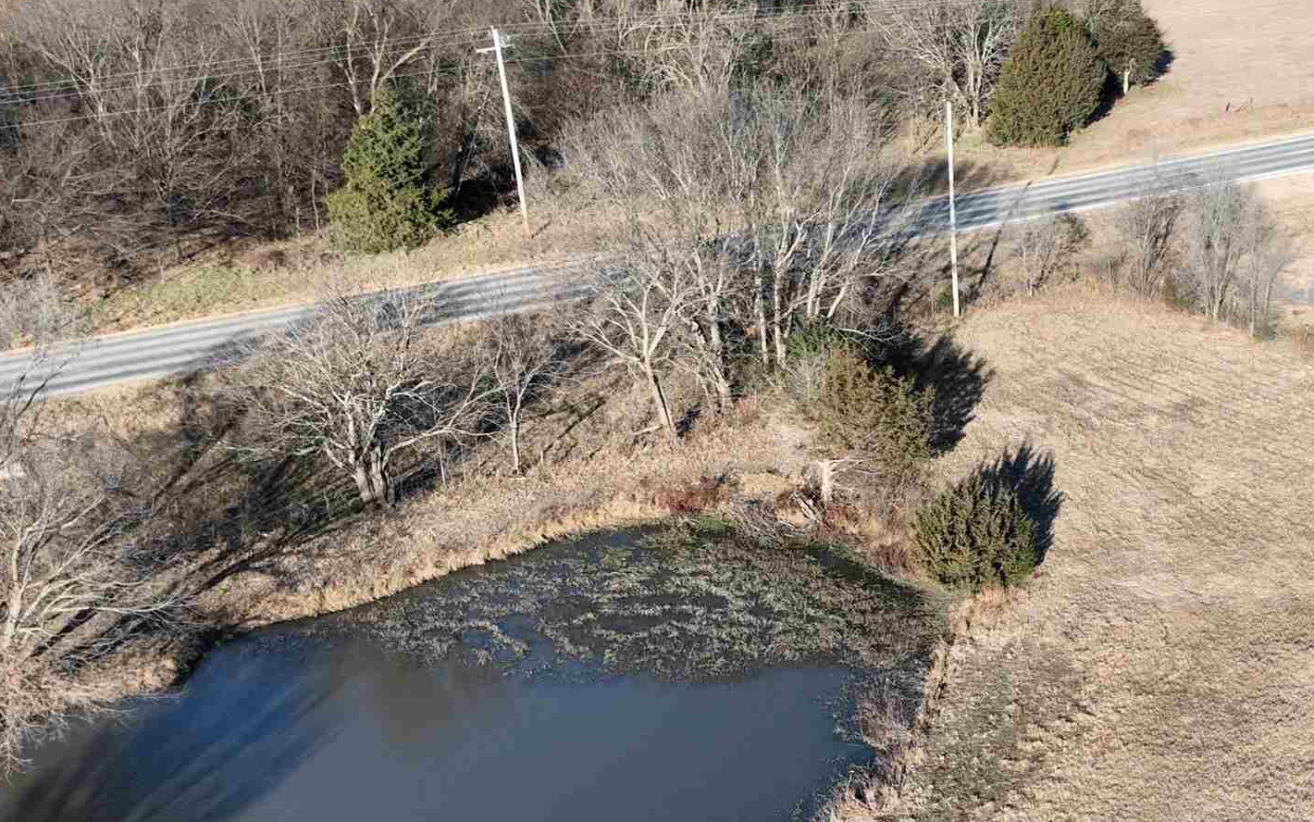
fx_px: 1970
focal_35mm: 55
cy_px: 785
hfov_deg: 35.4
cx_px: 1099
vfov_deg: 22.8
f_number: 2.8
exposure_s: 1/160
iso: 150
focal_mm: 12.29
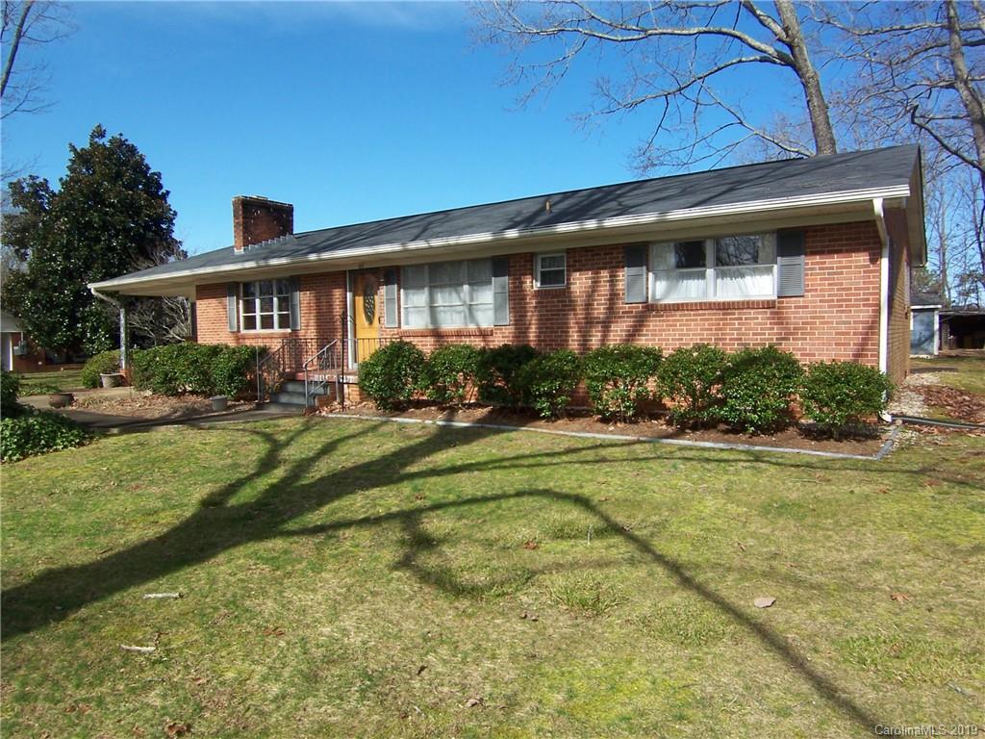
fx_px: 654
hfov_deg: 73.9
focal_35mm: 23
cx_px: 492
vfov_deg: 58.9
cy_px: 370
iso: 64
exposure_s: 1/200
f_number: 5.6
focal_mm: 3.8
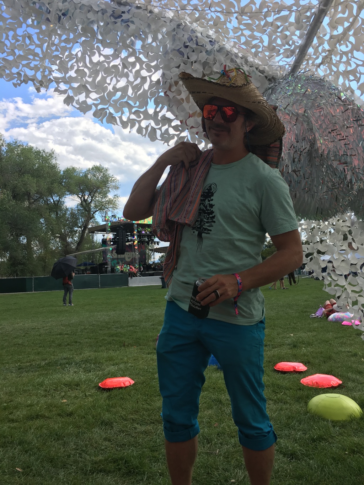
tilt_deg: +4.1
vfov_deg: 61.7
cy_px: 242
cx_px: 182
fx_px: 407
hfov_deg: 48.2
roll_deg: +4.0
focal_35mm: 29
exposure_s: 1/769
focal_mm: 4.15
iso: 25
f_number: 2.2
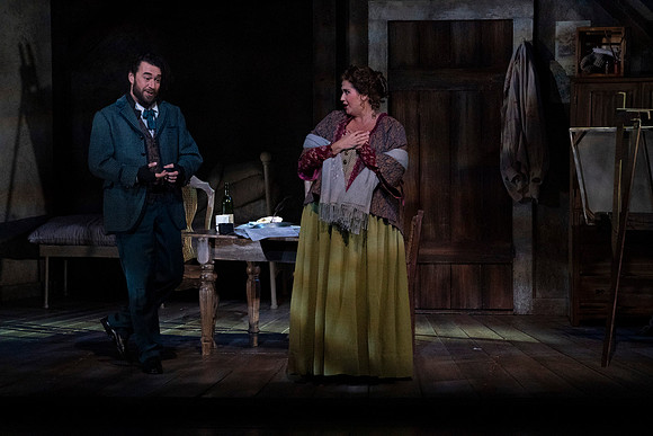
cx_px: 326
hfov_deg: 10.4
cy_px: 218
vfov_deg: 6.9
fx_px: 3592
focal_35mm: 198
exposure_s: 1/320
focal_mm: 198
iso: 16000
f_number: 11
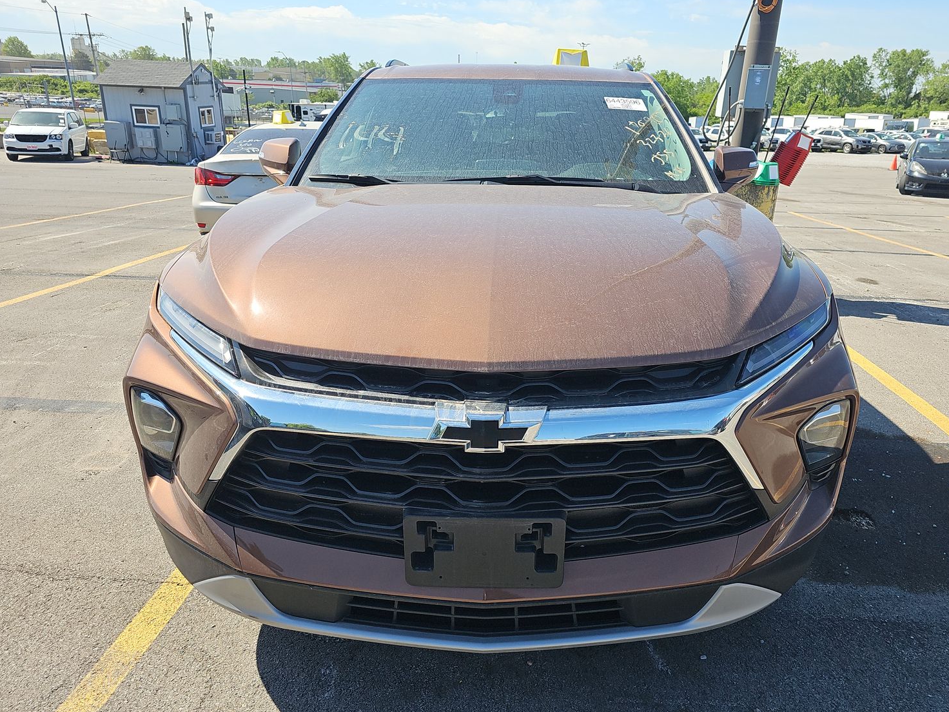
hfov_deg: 69.3
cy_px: 353
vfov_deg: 54.9
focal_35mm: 25
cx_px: 504
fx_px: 685
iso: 50
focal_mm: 6.3
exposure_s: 1/404
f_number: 1.7
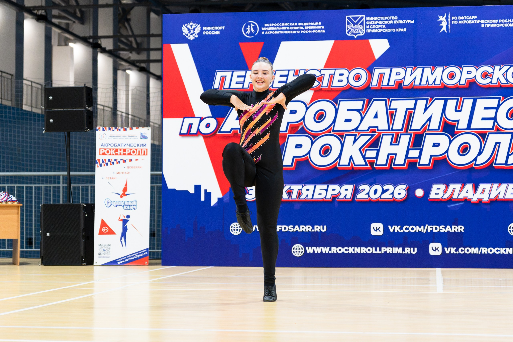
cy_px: 163
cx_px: 248
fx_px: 1120
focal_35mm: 79
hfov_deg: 25.8
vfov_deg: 17.4
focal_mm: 46.9
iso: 3200
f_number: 2.8
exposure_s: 1/640
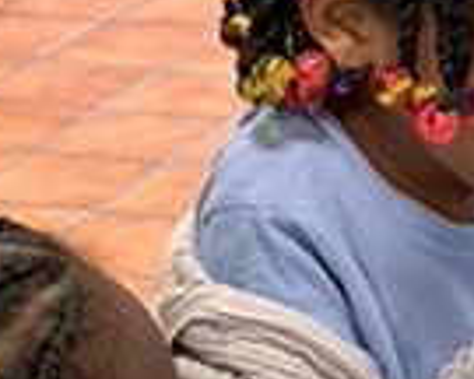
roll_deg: +1.3
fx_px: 3760
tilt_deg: -16.7
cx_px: 579
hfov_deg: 7.2
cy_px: 116
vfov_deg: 5.8
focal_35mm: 268
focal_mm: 9
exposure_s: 1/60
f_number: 2.8
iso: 400
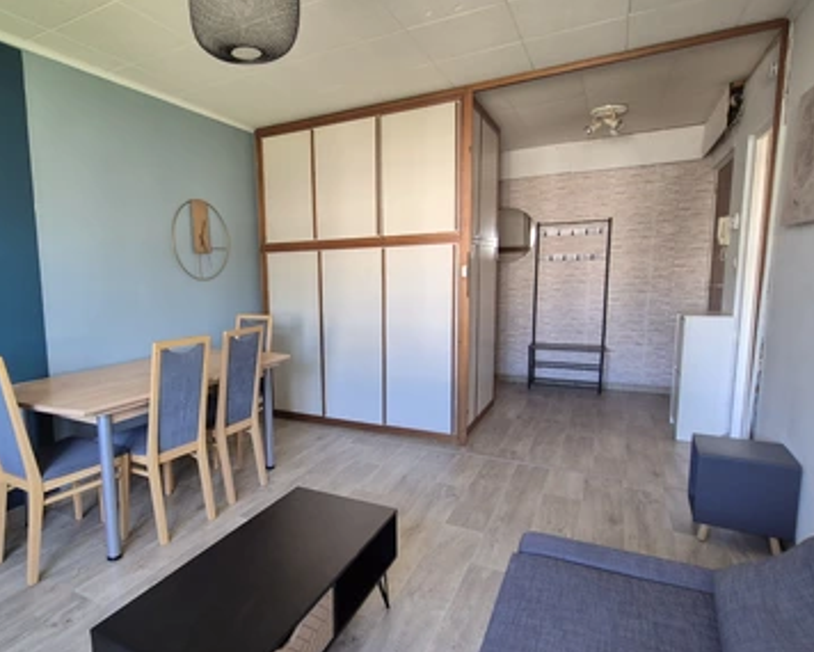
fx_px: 458
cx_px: 314
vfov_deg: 70.9
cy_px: 327
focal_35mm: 19
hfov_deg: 82.0
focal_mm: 2.2
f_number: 2.2
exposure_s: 1/50
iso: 200
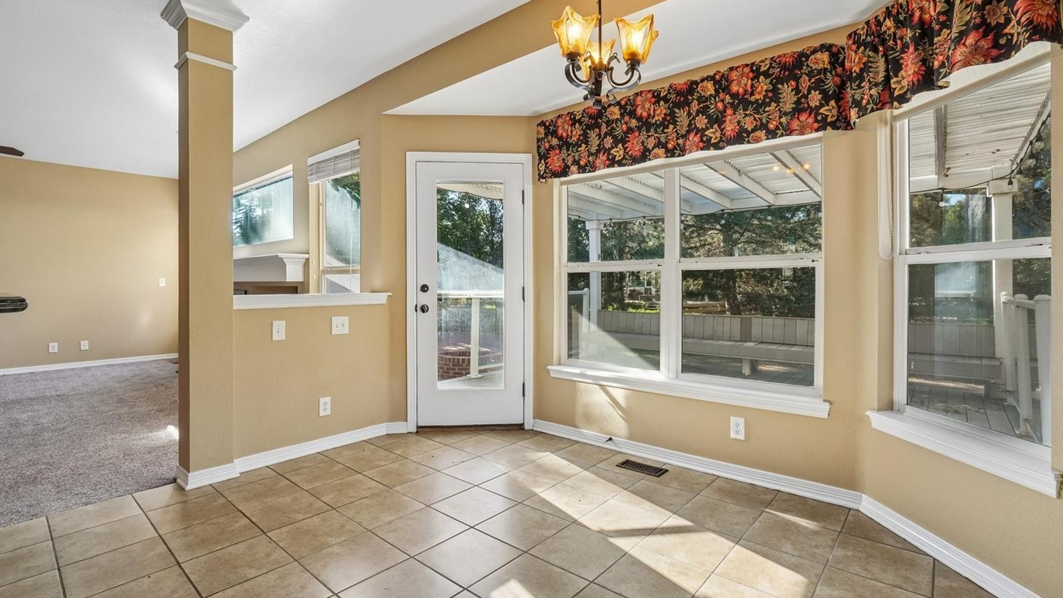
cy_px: 290
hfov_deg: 99.4
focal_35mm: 16
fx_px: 451
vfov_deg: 67.1
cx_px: 539
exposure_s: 1/80
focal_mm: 10
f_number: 8
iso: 400
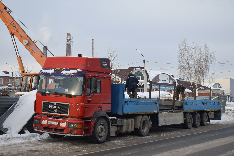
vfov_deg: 25.1
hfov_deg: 36.9
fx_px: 351
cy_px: 78
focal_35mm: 54
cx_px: 117
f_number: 5.6
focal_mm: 36
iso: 200
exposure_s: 1/640
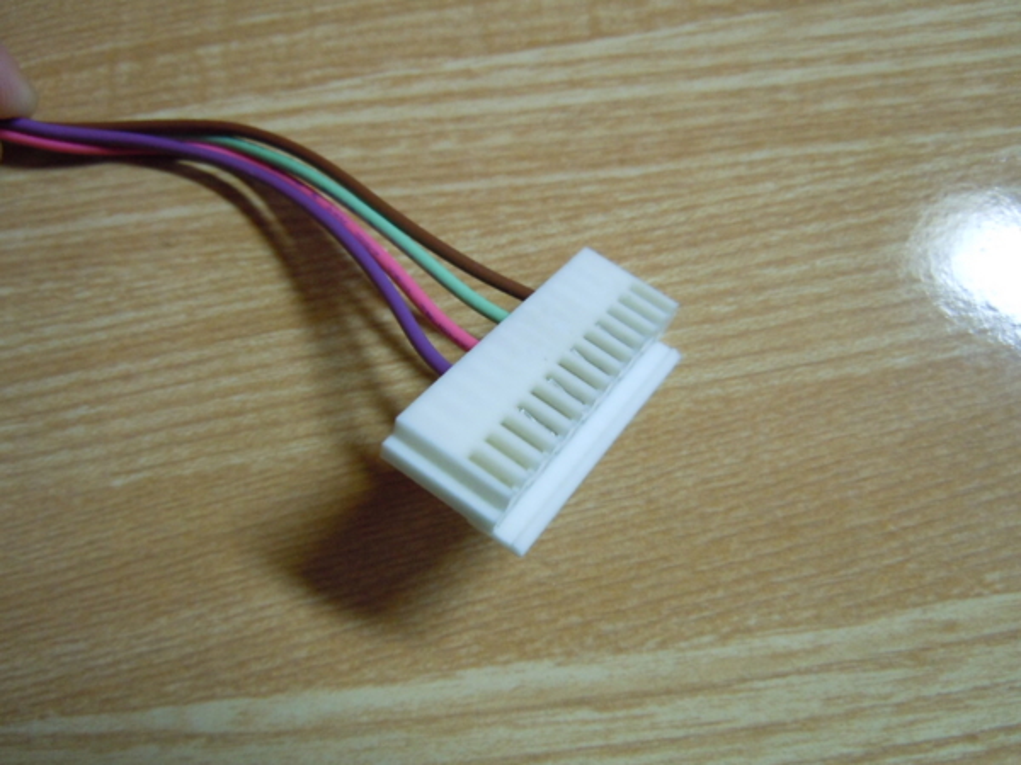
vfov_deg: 46.8
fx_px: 885
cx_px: 510
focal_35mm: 30
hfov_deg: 60.0
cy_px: 382
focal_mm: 5.4
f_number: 3.5
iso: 400
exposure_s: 1/40
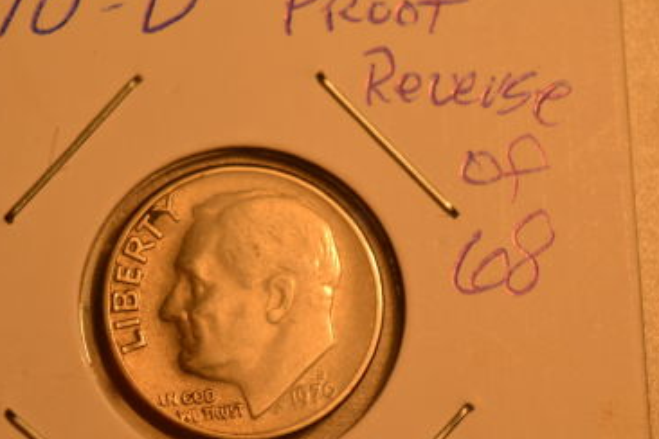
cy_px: 265
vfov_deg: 7.4
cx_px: 272
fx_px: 3386
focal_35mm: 185
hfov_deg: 11.1
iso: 220
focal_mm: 82
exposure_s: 1/250
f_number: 8
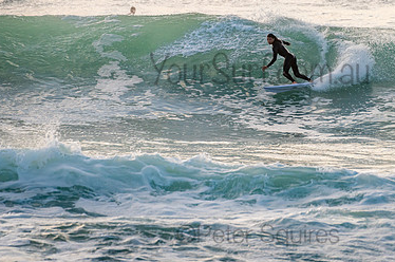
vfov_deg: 1.8
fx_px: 8500
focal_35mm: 776
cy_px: 60
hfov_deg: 2.7
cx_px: 259
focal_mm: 500
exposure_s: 1/2000
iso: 280
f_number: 5.6
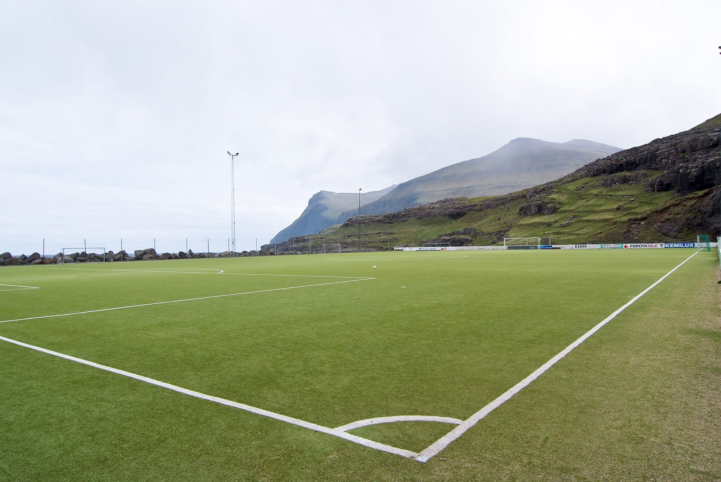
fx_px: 461
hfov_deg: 76.0
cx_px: 360
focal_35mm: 23
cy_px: 241
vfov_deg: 55.2
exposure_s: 1/290
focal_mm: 15
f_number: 6.7
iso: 100
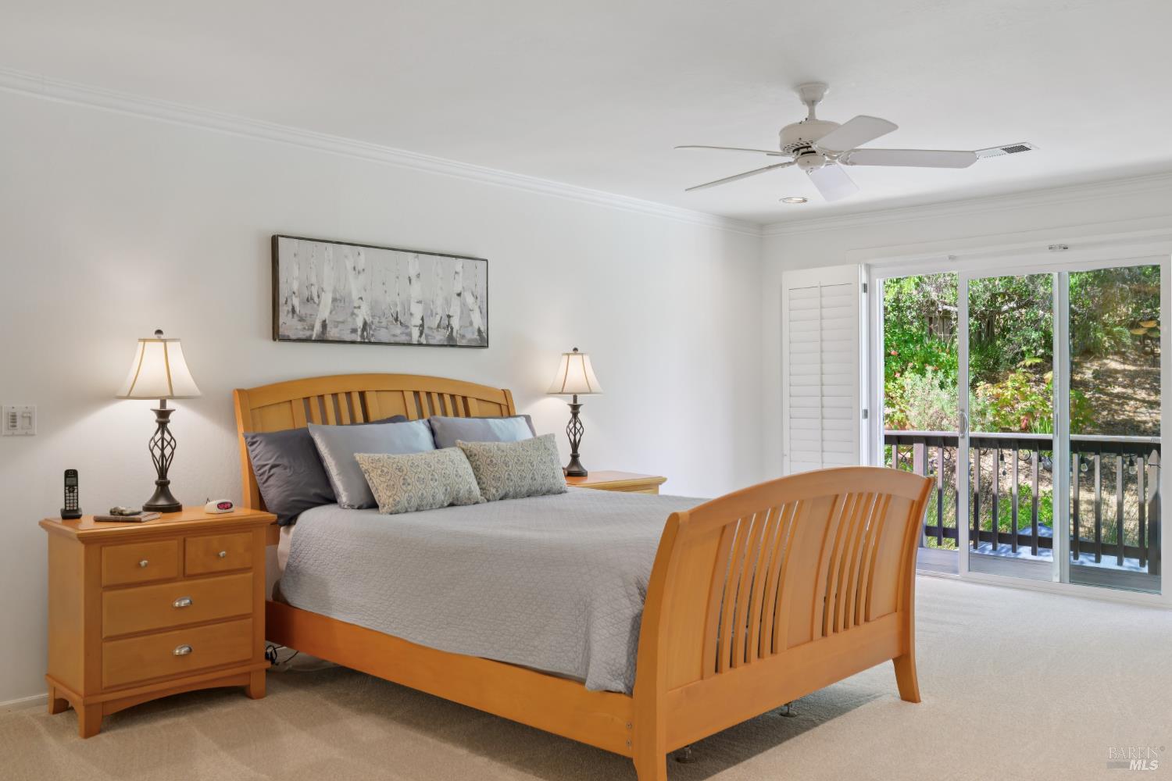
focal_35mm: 30
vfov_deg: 43.6
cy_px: 390
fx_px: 977
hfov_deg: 61.9
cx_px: 586
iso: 500
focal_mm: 30
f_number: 8
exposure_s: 1/50
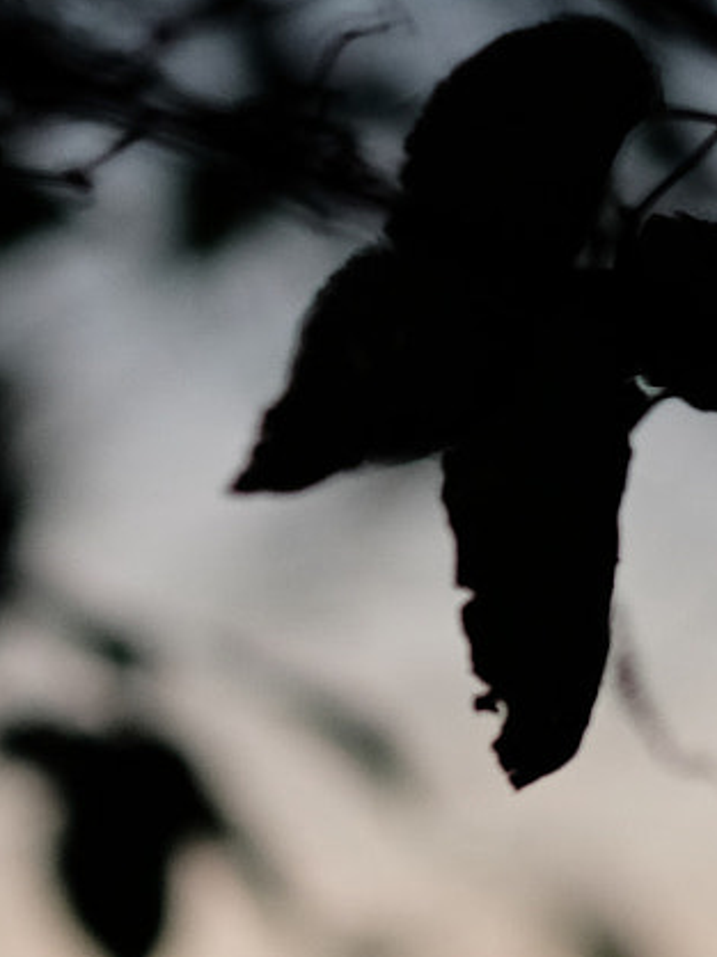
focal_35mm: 497
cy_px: 930
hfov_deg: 3.0
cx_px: -502
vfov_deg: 4.0
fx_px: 13740
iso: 1600
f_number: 2
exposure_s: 1/50
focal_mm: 90
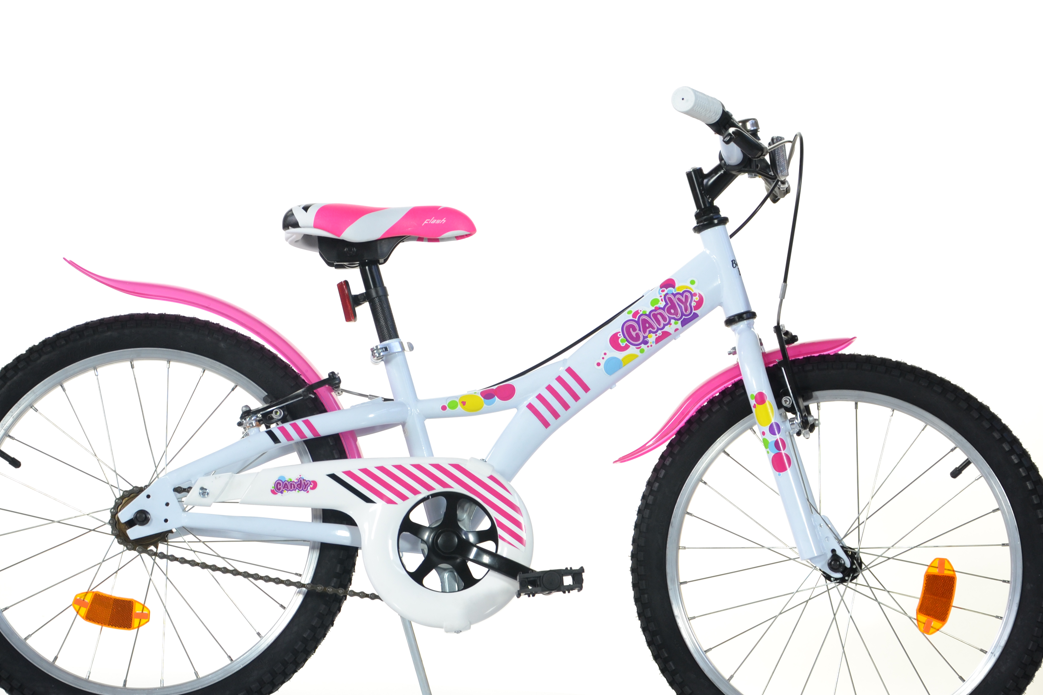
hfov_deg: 21.9
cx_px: 480
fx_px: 2694
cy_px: 394
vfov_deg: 14.7
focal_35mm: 93
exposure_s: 1/60
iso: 400
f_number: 6.3
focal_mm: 50
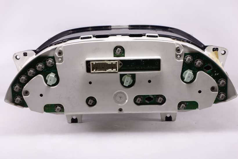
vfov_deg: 21.2
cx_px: 119
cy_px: 80
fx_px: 423
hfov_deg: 31.4
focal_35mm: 64
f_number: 4
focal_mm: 23.82
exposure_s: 1/80
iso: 320
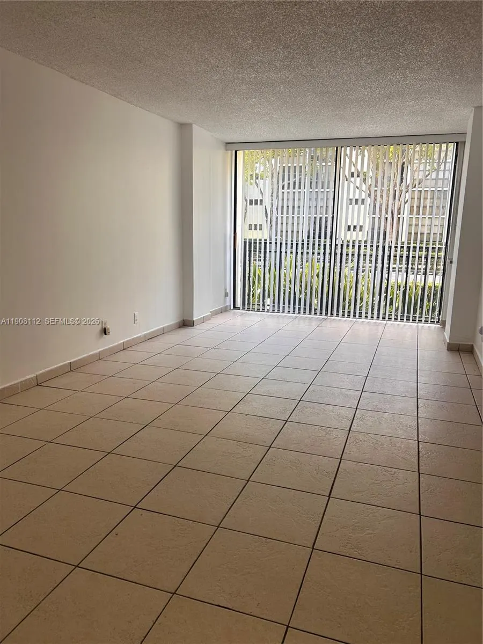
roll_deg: -2.3
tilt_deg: -11.7
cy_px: 322
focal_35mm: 26
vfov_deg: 67.3
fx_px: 484
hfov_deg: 53.1
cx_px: 242
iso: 50
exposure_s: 1/120
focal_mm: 5.7
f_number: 1.5
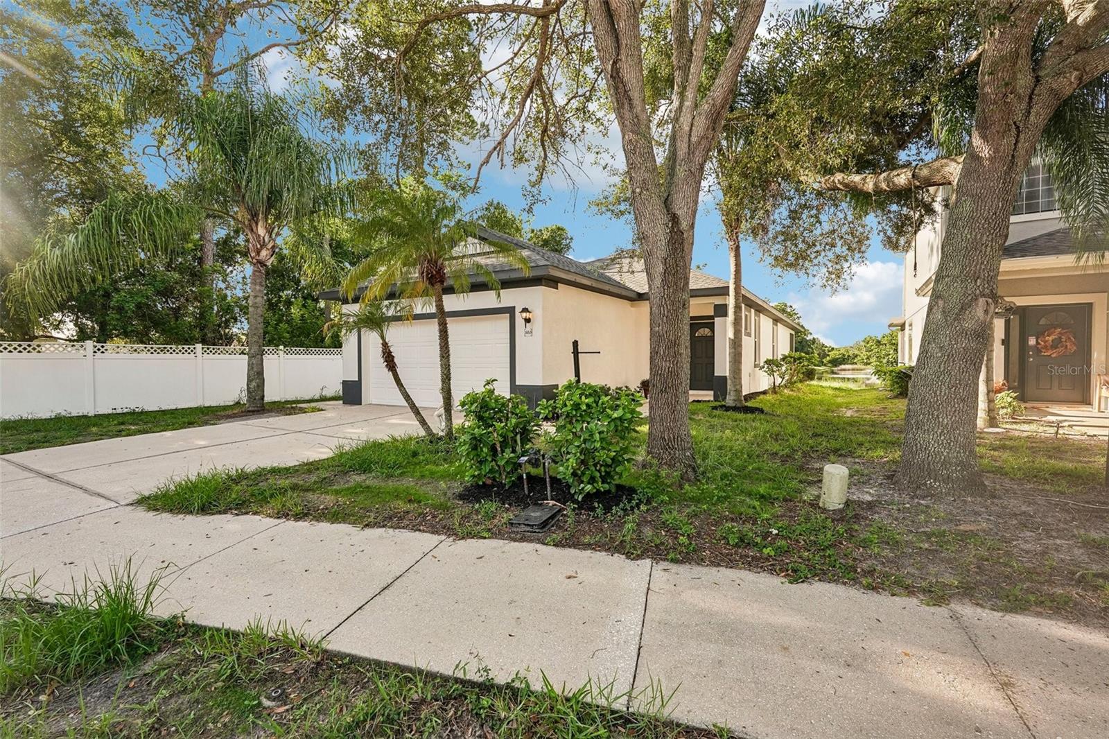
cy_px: 370
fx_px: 493
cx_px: 554
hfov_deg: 96.7
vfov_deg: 73.7
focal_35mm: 16
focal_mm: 16
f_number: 8
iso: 400
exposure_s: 1/160
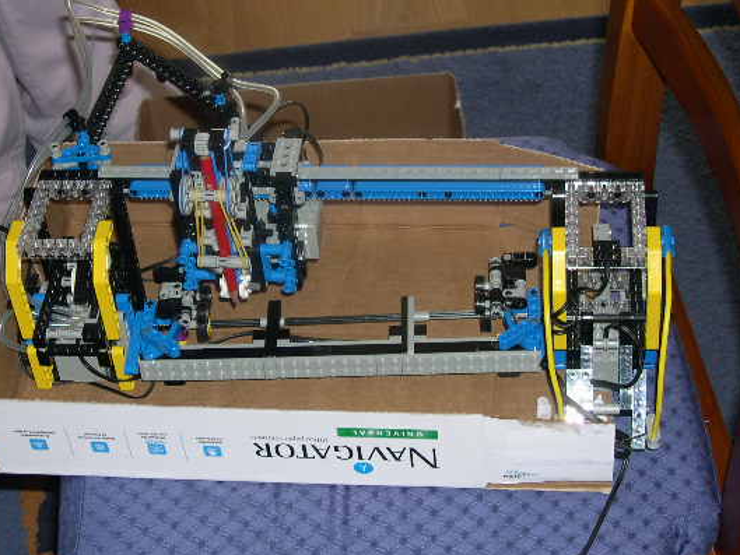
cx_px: 320
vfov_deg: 19.6
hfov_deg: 26.0
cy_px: 235
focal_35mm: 75
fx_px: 1604
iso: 100
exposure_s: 1/60
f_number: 3.5
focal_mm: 13.2
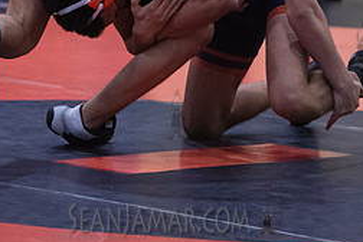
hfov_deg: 4.5
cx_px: 176
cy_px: -25
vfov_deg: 3.0
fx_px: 4638
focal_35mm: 460
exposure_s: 1/640
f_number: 3.5
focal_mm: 200
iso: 8000
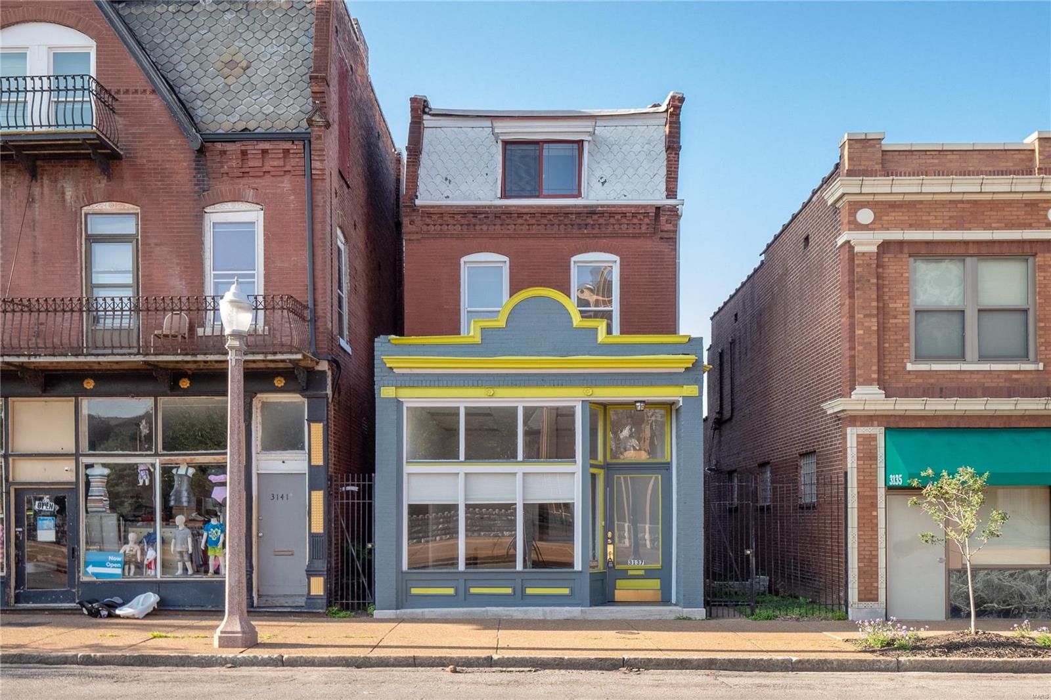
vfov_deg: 43.6
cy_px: 350
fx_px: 876
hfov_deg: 61.9
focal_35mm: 30
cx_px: 526
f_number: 8
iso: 400
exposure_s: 1/160
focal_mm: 15
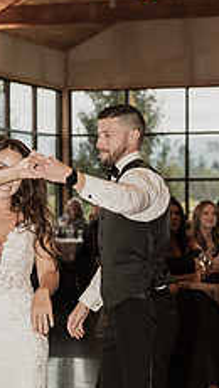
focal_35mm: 102
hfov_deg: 11.9
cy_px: 208
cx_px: 140
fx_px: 1053
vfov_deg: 20.9
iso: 500
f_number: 2.8
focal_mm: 50
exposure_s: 1/100
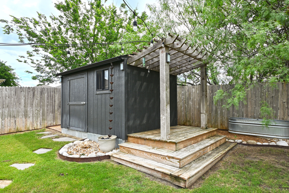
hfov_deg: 78.5
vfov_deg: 57.2
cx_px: 153
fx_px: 177
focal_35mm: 22
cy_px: 96
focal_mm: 12
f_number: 6.3
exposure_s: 1/160
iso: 64
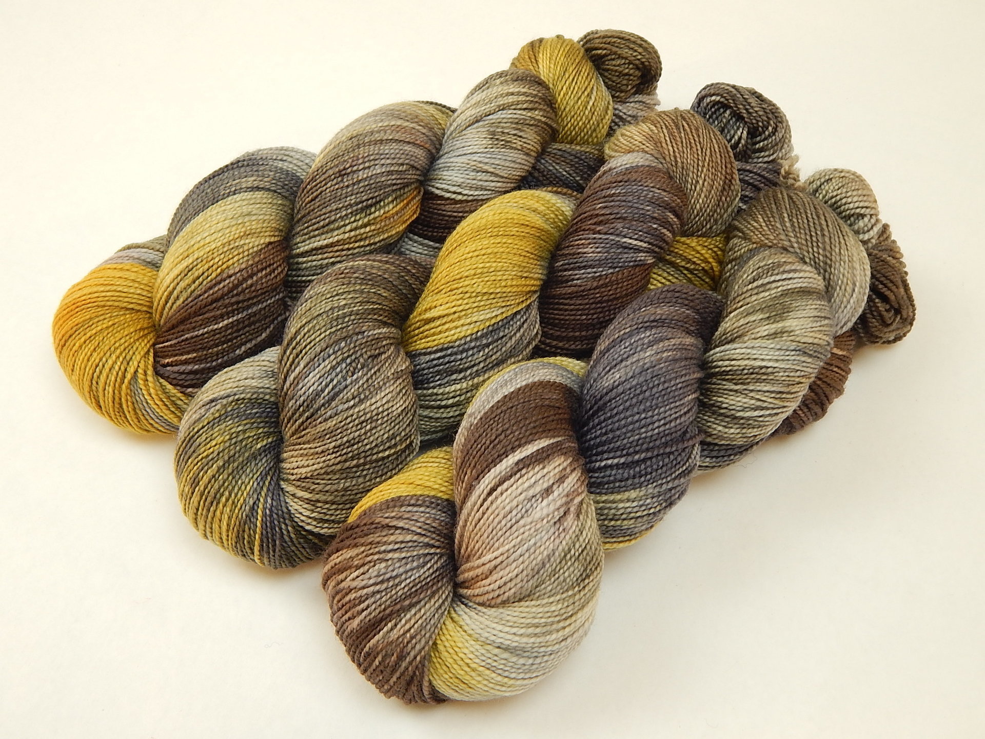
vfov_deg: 37.7
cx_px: 492
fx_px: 1081
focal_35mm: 38
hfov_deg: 49.0
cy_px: 370
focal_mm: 6.8
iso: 125
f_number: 3.4
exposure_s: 1/15
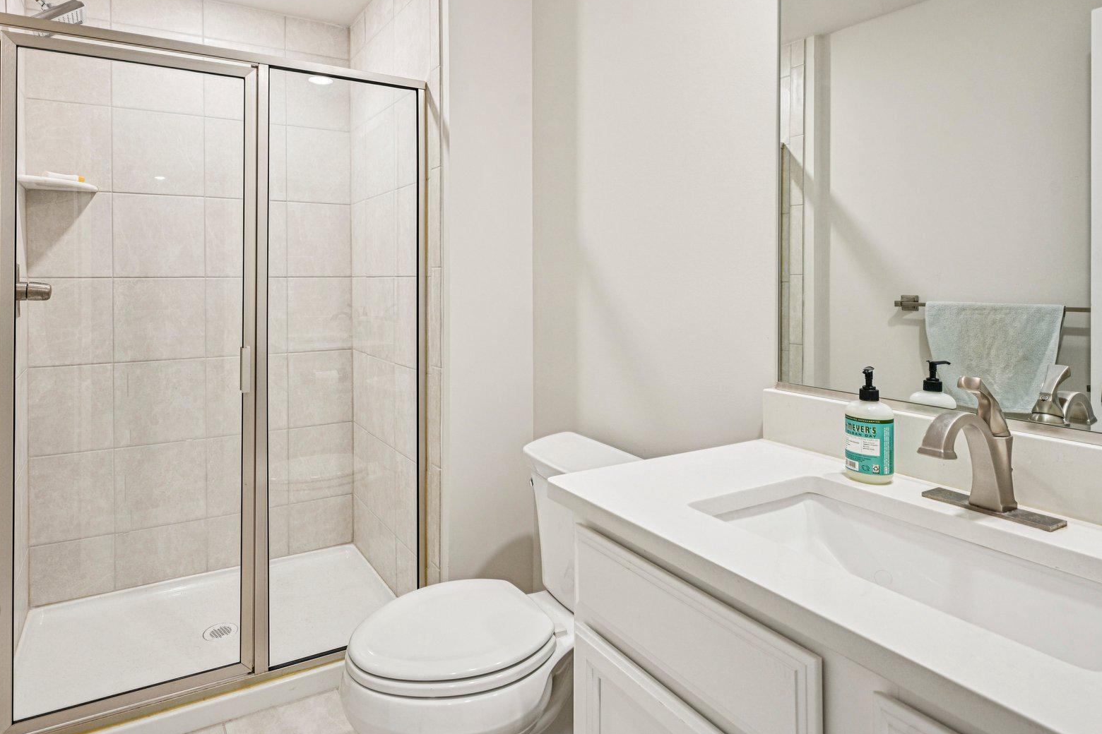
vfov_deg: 58.8
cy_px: 280
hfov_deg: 80.7
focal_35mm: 21
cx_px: 475
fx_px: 643
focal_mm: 16
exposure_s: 1/25
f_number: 8
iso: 400
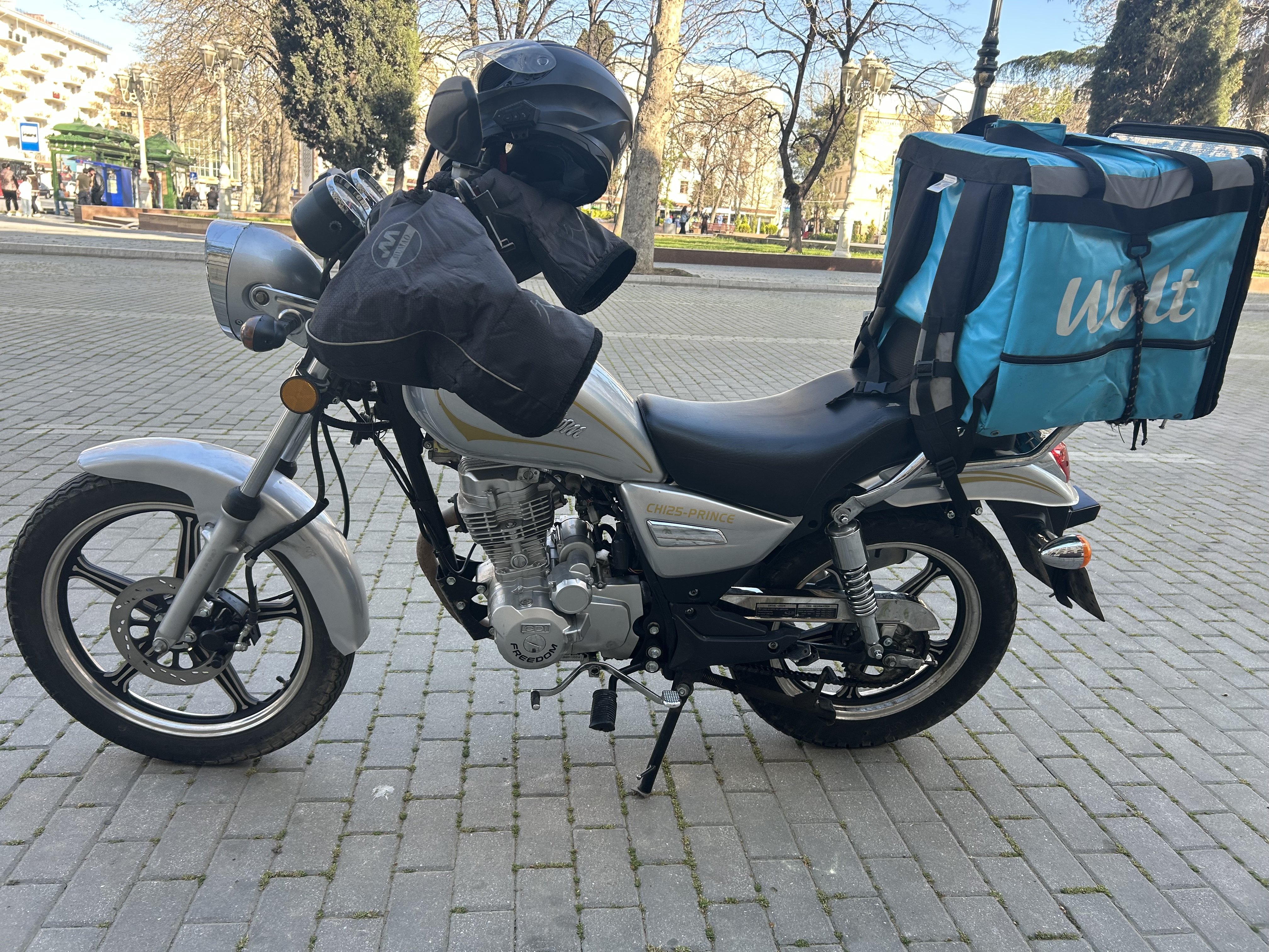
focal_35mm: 26
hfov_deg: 67.3
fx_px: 953
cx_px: 634
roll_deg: -3.4
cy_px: 476
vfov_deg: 53.1
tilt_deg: -13.5
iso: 50
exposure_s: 1/347
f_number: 1.5
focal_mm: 5.7
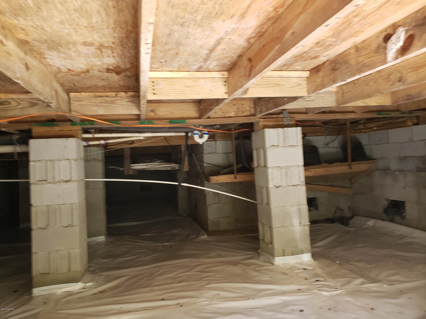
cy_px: 160
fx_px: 320
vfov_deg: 53.1
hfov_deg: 67.3
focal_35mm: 26
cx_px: 213
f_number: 2.4
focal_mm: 4.3
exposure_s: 1/37
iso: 250
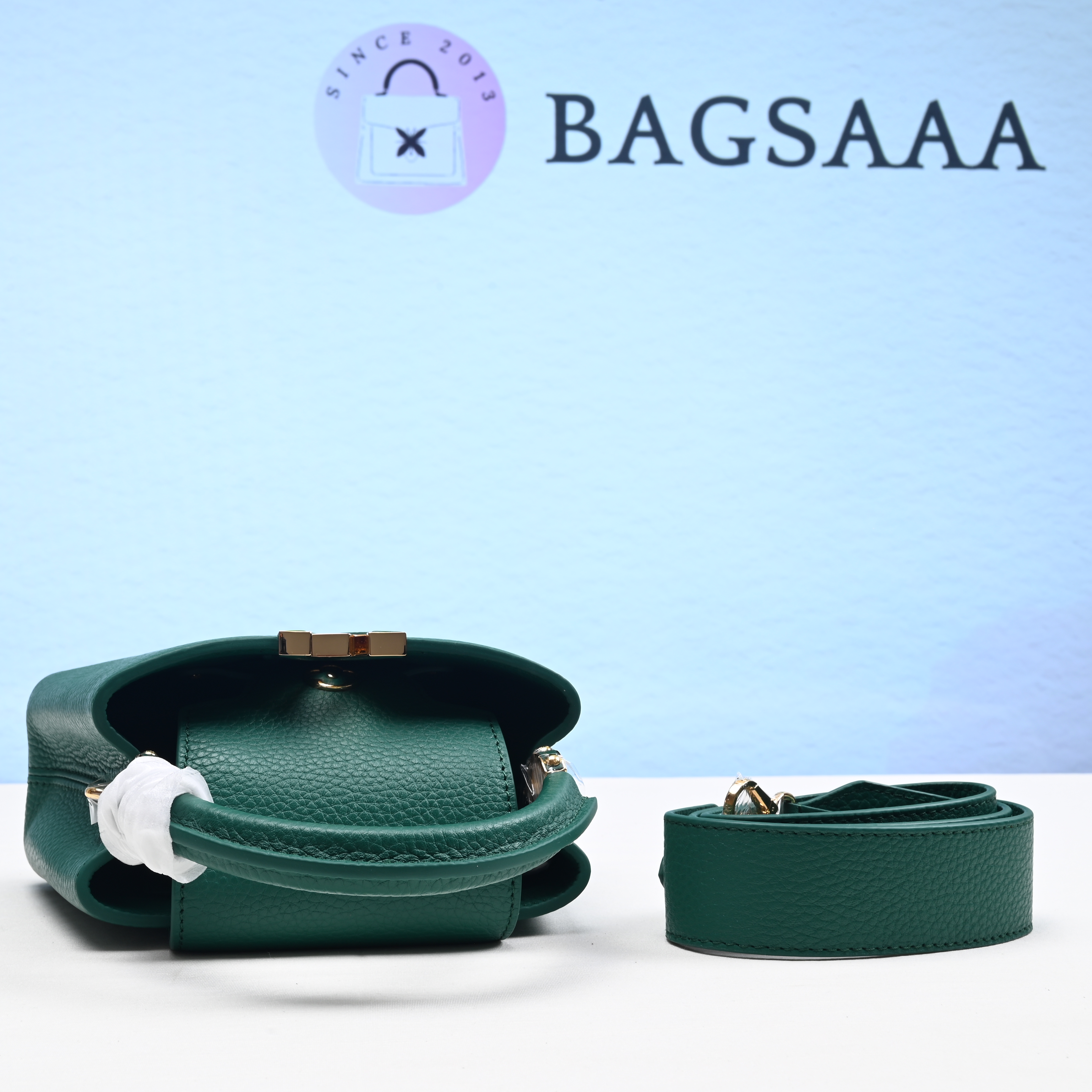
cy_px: 544
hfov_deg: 34.4
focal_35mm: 49
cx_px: 378
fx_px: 1749
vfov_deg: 34.7
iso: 100
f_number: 16
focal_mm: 38
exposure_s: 1/2
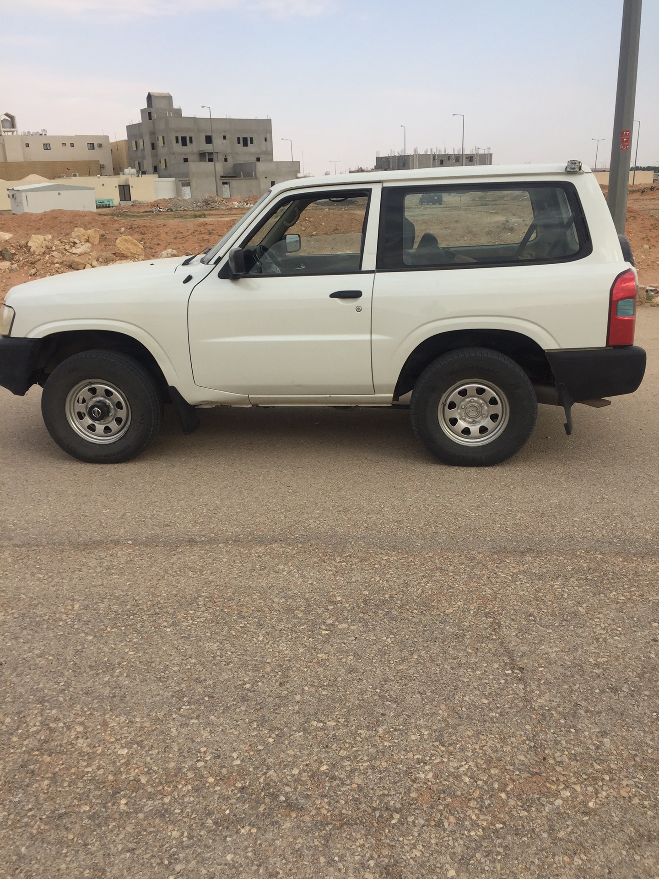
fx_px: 736
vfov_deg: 61.7
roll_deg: +0.9
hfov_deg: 48.2
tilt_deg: -17.2
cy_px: 440
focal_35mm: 29
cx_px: 330
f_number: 2.2
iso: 32
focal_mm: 4.15
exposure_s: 1/1522
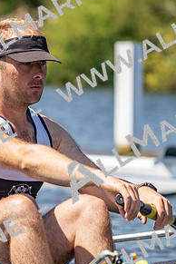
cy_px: 117
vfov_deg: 4.0
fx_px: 3754
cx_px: -10
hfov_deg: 2.7
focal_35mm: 512
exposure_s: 1/2000
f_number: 5.6
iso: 320
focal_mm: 257
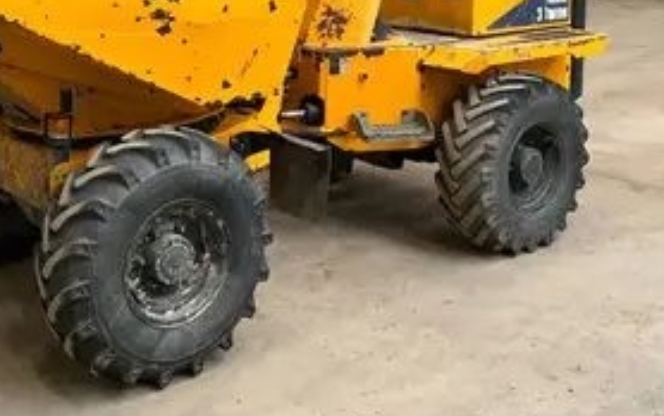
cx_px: 213
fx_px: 959
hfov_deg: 37.7
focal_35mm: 53
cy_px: 36
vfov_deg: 23.7
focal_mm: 3
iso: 125
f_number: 1.8
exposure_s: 1/60
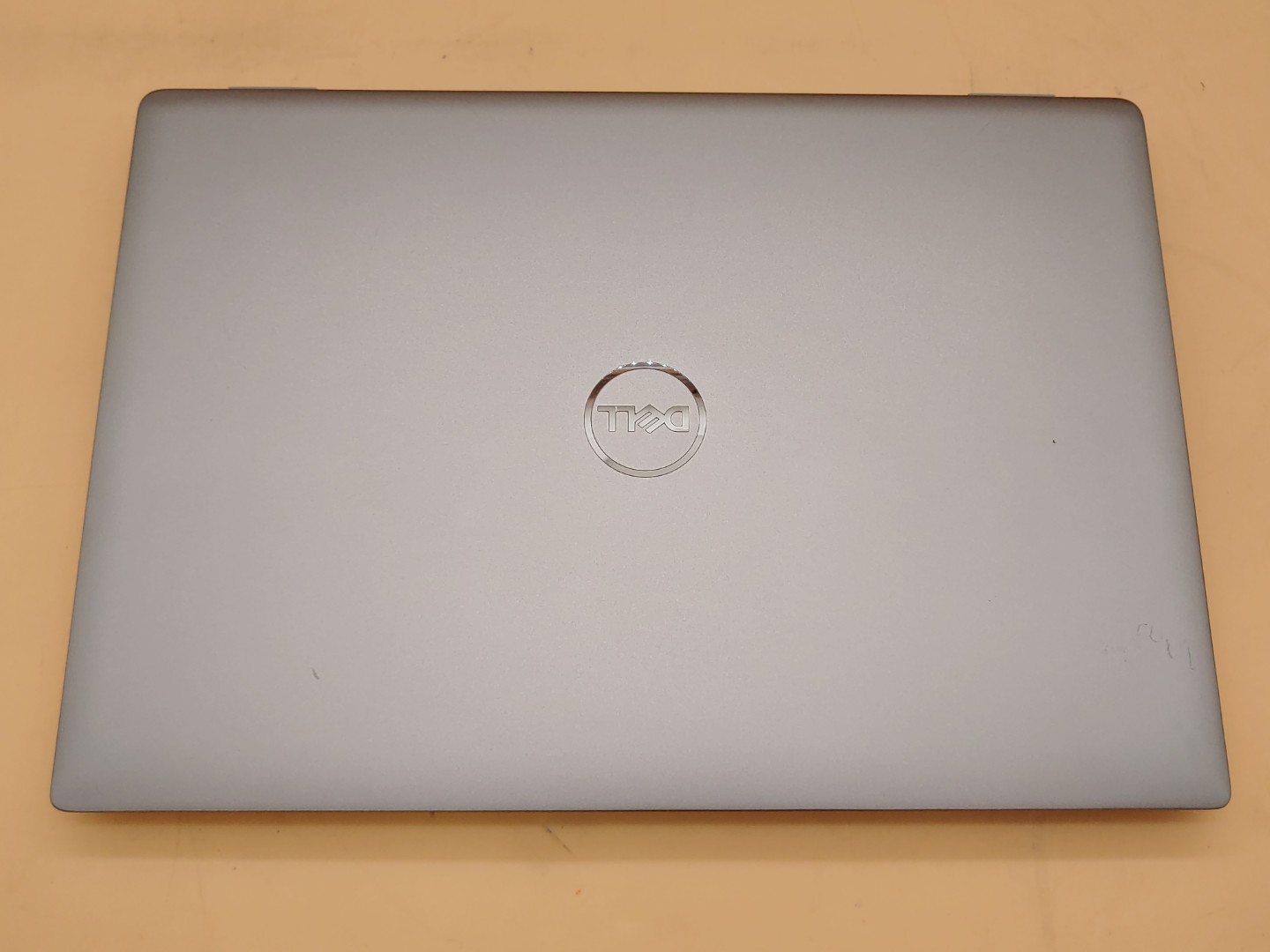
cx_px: 635
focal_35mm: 33
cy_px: 476
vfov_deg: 42.9
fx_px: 1211
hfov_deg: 55.4
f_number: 1.8
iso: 50
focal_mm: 4.36
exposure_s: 1/178
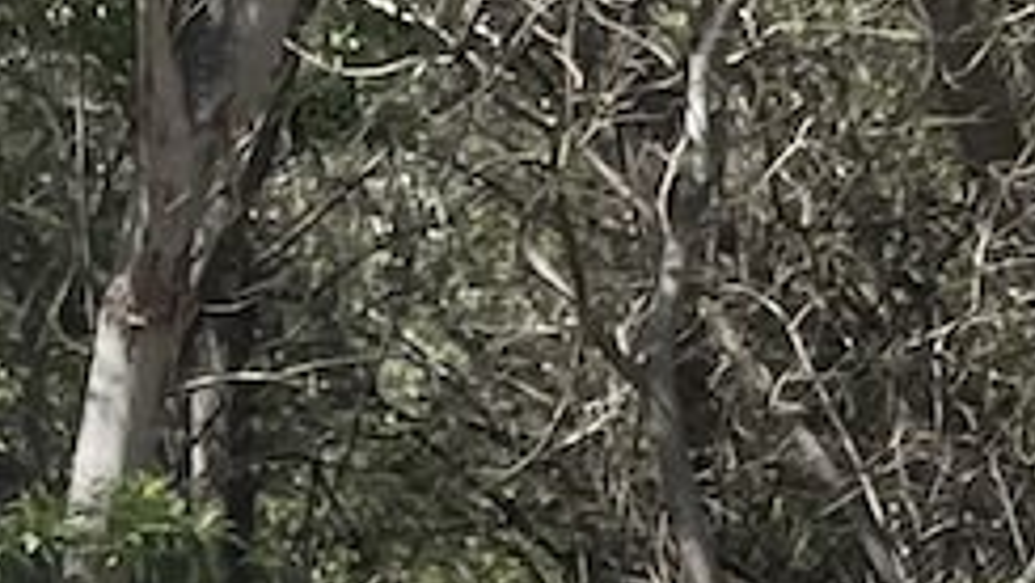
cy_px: 1964
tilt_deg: -7.0
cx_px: 2535
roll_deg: +2.8
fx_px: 5244
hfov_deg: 9.8
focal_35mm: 191
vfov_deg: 5.8
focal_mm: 4.2
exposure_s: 1/1949
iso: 32
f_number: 1.6
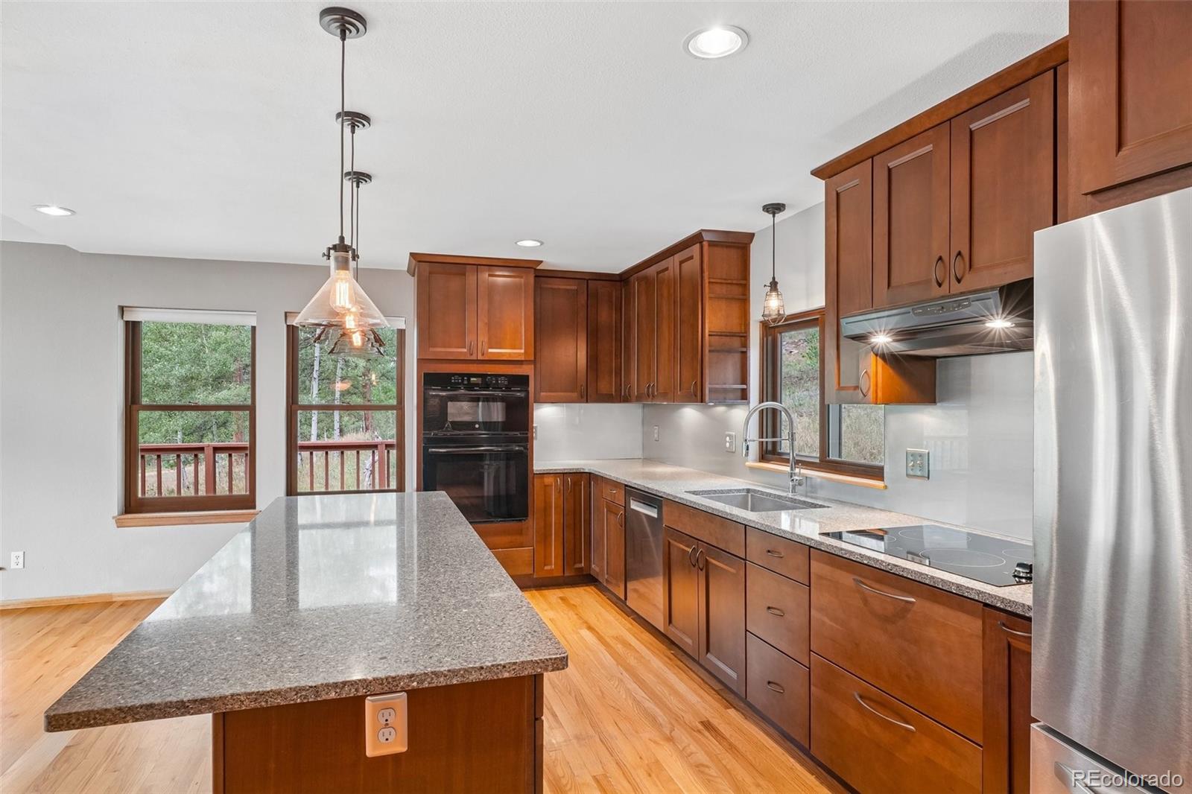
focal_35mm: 20
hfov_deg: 85.4
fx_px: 645
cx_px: 596
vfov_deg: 63.2
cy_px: 397
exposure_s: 1/10
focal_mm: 13
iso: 500
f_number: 8
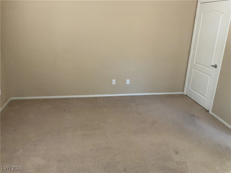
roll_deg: -4.5
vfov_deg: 48.2
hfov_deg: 61.7
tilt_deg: -20.1
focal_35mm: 29
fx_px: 194
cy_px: 86
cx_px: 116
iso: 250
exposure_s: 1/60
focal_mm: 3
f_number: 1.8
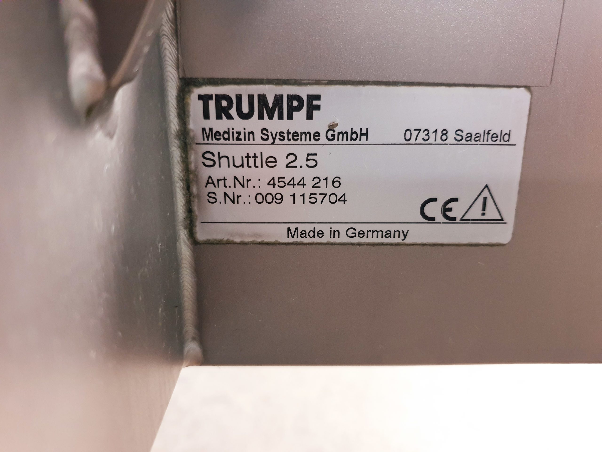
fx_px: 452
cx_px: 301
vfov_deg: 53.1
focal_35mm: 26
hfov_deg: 67.3
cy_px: 226
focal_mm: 4.3
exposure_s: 1/33
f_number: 1.5
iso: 320
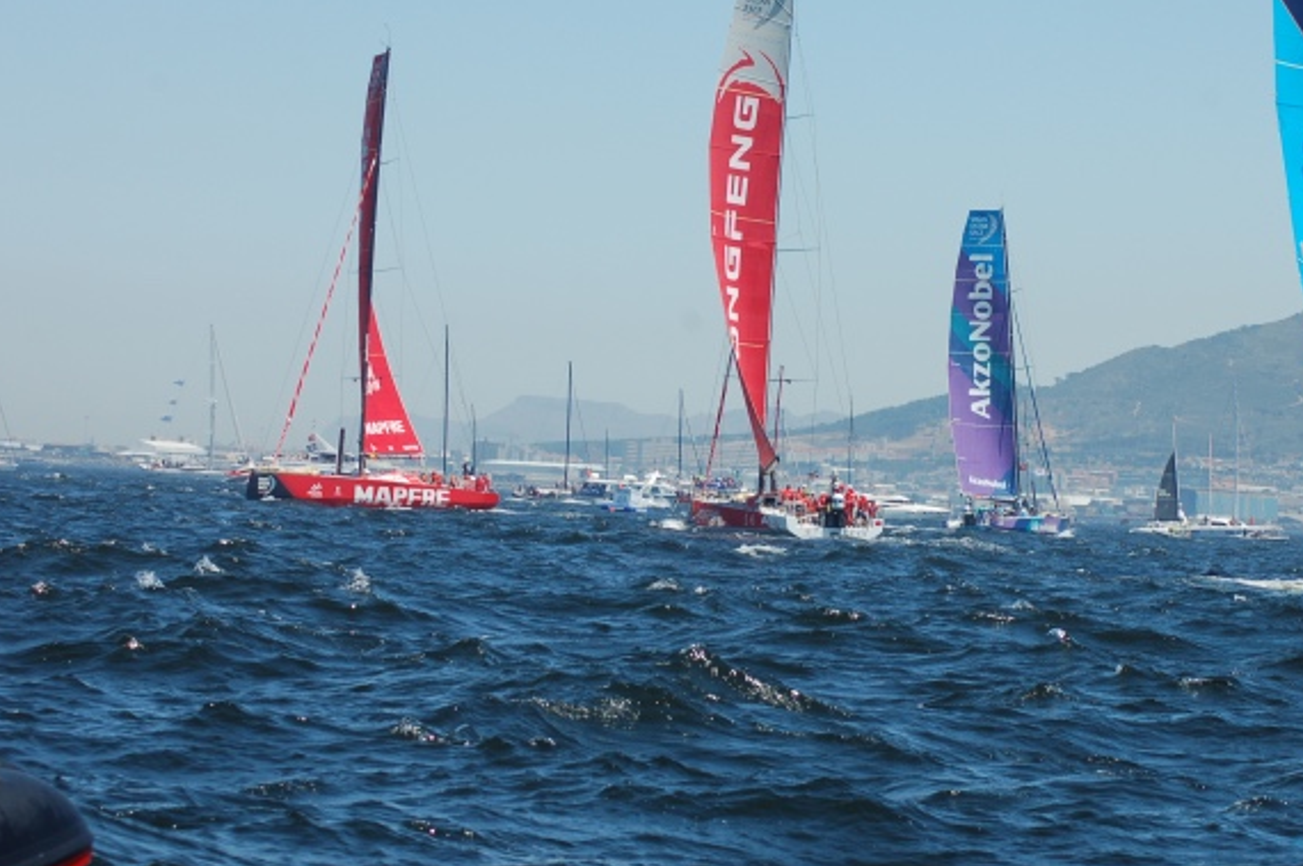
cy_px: 363
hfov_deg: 15.9
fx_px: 4665
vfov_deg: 10.6
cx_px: 780
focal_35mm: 129
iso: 200
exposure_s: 1/640
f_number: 6.3
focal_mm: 70
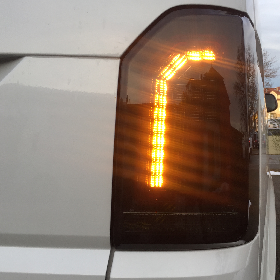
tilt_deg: -5.7
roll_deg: -1.0
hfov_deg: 42.5
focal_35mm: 39
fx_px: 357
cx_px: 175
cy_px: 144
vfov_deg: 42.8
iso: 32
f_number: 2.2
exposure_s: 1/114
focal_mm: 4.15
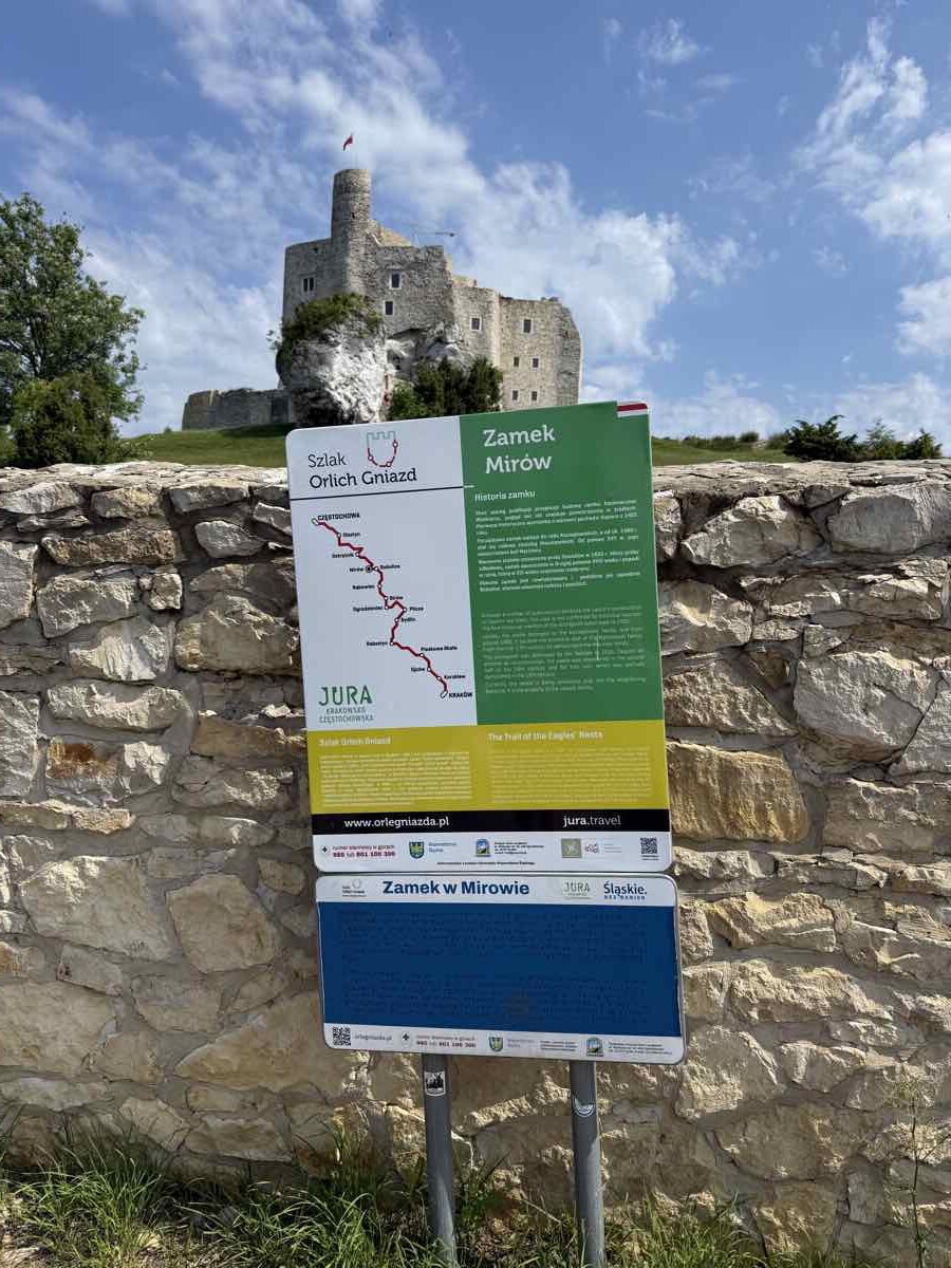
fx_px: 879
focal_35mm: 24
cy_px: 634
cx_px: 476
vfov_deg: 71.6
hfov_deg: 56.8
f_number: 1.78
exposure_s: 1/5714
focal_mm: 6.76
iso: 80
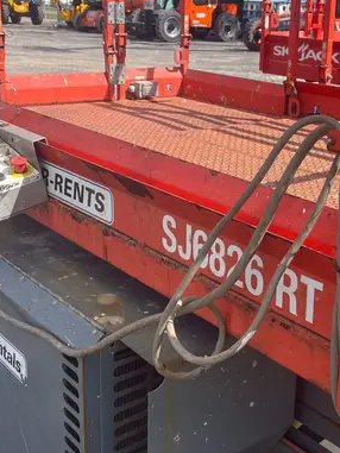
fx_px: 654
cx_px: 234
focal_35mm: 50
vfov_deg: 38.2
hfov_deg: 28.9
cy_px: 215
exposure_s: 1/1536
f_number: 1.6
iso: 50
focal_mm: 5.1
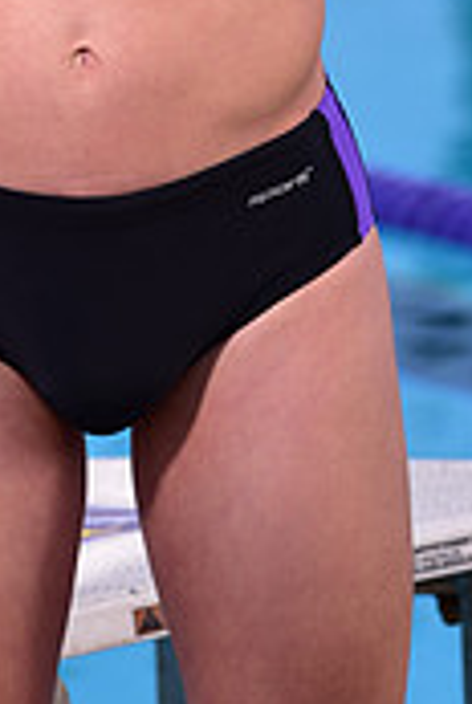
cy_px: -439
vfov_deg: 4.1
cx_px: 31
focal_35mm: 502
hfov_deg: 2.7
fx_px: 9833
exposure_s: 1/250
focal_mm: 150
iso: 80
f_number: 5.6
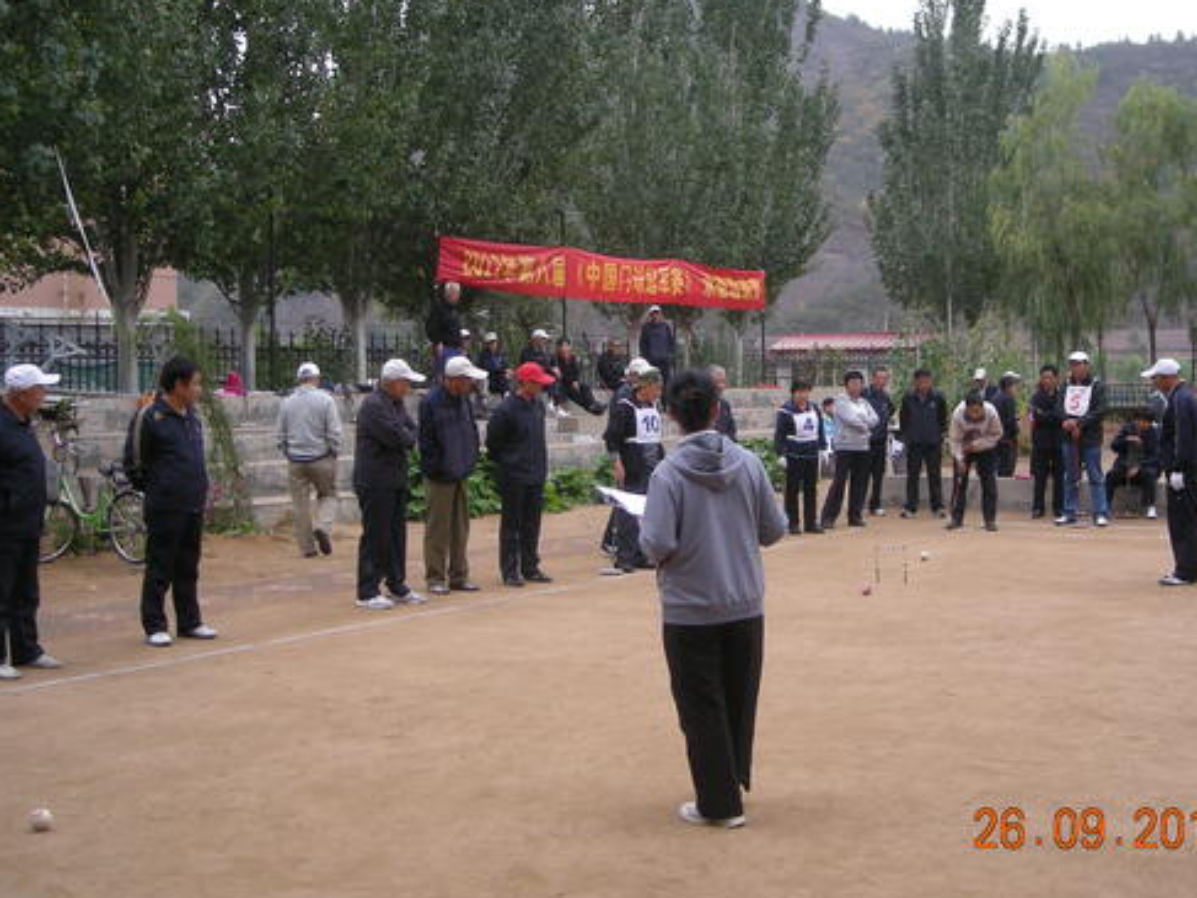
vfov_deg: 31.4
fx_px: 1590
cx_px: 686
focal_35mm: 46
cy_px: 362
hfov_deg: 41.1
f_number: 2.8
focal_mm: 5.7
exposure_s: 1/172
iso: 50
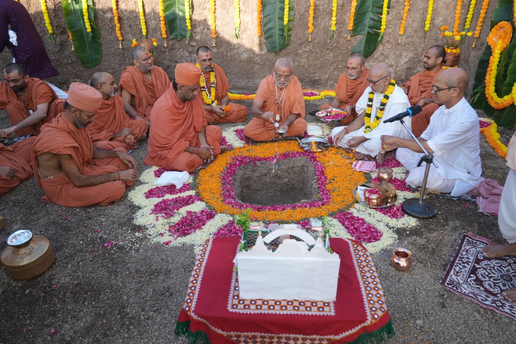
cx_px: 258
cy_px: 172
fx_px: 344
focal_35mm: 24
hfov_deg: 73.7
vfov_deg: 53.1
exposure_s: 1/160
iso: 320
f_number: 6.3
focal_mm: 24
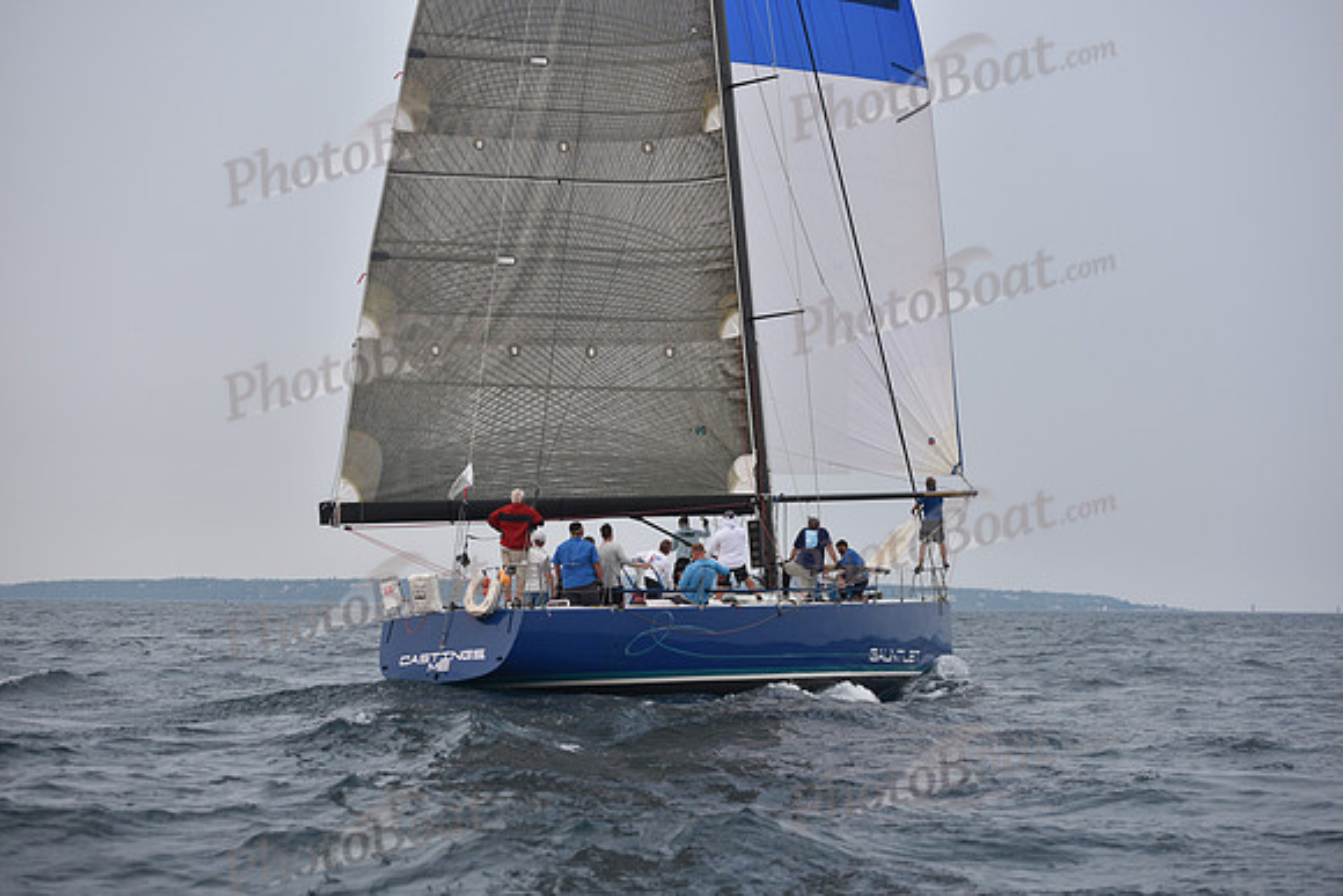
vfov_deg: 19.5
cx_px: 672
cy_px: 448
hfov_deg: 28.8
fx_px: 2612
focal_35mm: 70
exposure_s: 1/640
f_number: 3.5
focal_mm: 70
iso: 250
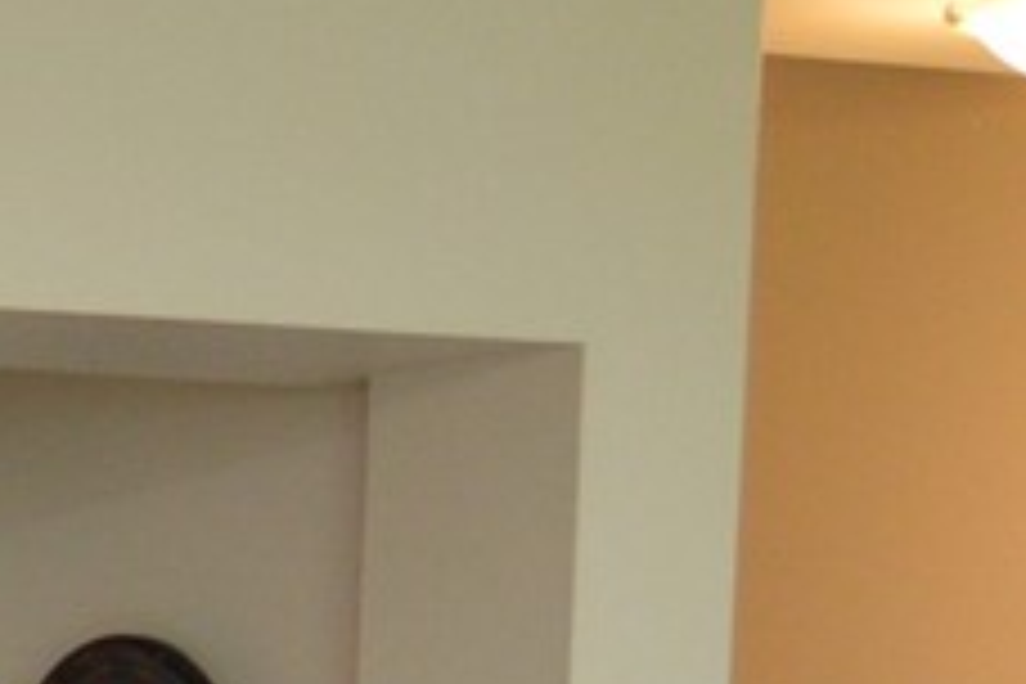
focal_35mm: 201
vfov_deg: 6.2
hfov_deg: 8.9
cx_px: -1726
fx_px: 5728
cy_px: 2135
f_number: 3.5
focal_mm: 18
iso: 720
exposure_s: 1/60
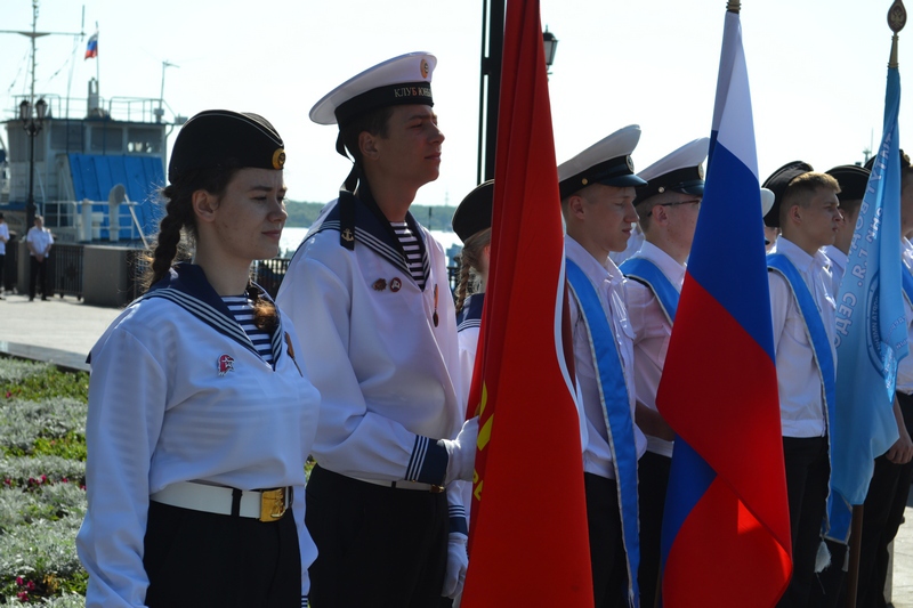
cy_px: 304
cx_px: 456
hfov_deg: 24.6
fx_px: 2092
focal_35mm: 82
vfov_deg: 16.5
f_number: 8
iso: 100
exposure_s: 1/250
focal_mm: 55
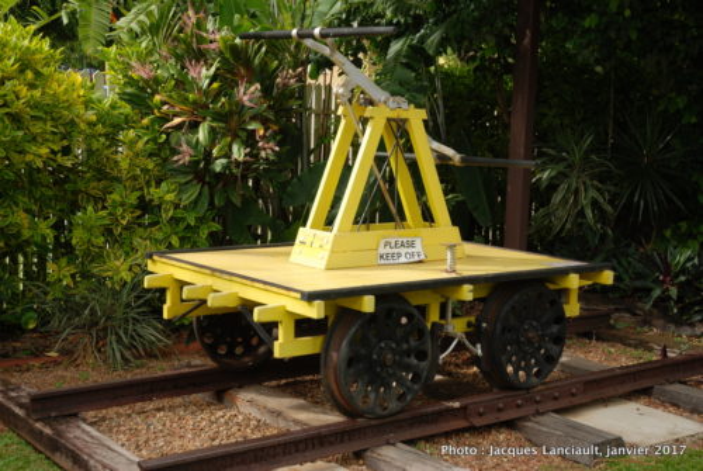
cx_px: 352
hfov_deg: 37.8
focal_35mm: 52
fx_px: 1027
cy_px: 236
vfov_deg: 25.8
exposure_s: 1/125
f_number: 5.6
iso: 100
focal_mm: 35
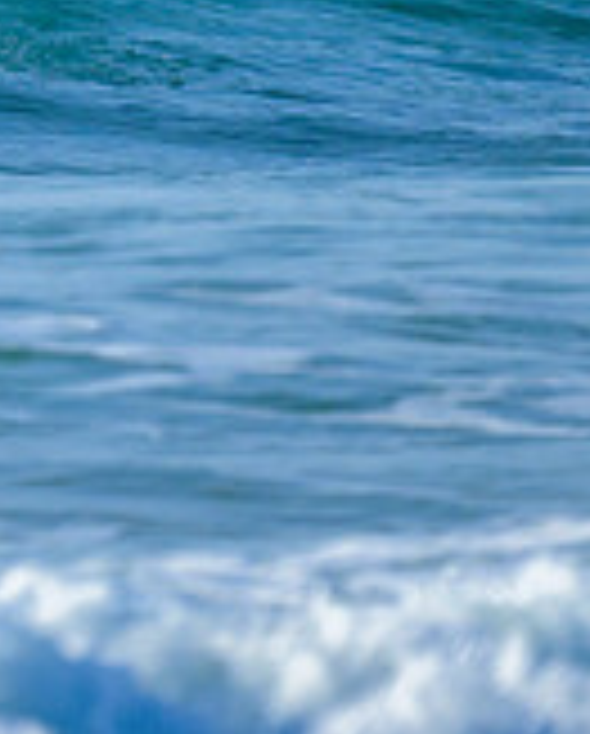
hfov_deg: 0.4
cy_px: -42
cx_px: -805
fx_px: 79860
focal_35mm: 3669
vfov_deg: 0.5
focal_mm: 800
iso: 320
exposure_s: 1/2000
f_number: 6.3
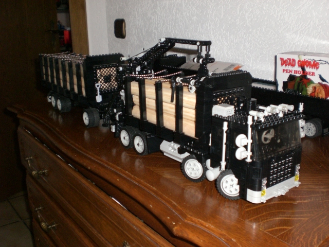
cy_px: 124
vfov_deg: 37.7
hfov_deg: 49.0
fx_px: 361
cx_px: 164
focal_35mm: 38
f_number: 3.1
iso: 200
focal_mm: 6.3
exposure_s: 1/60
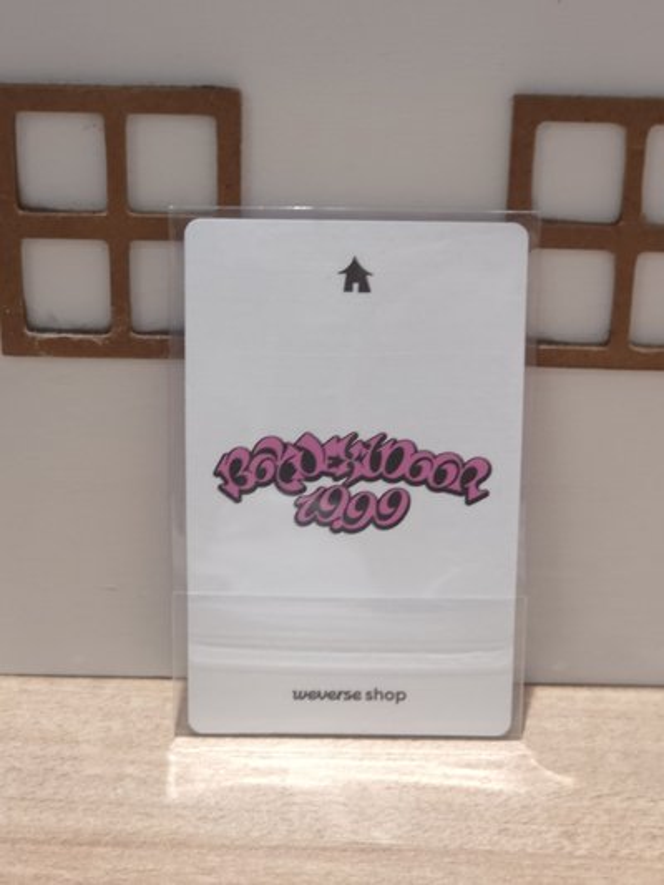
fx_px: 1764
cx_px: 332
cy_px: 442
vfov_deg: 28.2
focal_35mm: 69
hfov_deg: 21.3
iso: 200
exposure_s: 1/30
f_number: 2.4
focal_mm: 7
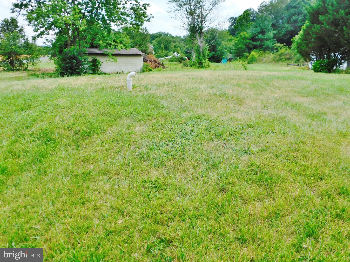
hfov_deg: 46.8
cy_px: 131
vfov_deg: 36.0
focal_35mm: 40
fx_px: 404
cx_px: 175
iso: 125
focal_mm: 7.1
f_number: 3.6
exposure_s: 1/640
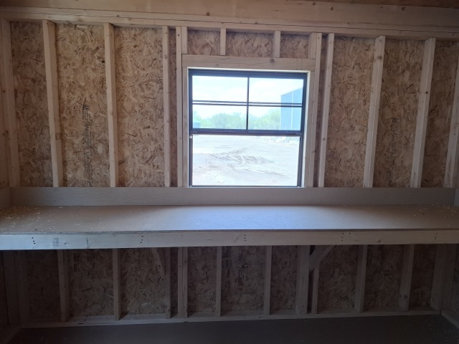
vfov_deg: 58.9
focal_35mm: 23
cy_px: 172
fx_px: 305
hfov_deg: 73.9
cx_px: 230
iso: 64
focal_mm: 5.54
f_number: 1.8
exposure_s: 1/100
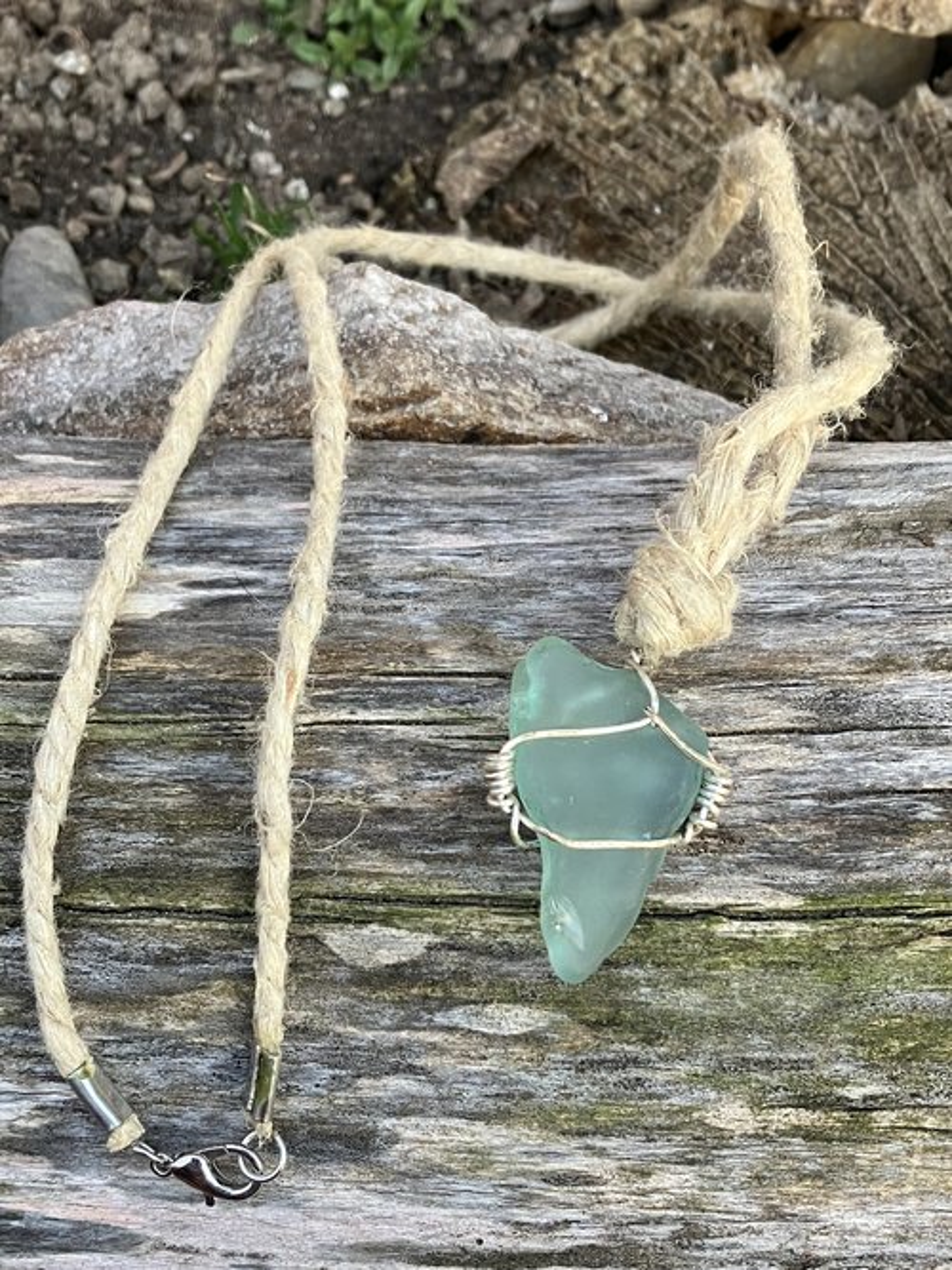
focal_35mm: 28
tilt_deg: -52.5
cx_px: 476
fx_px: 1027
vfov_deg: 63.5
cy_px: 635
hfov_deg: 49.7
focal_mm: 3.99
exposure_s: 1/67
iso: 80
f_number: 1.8
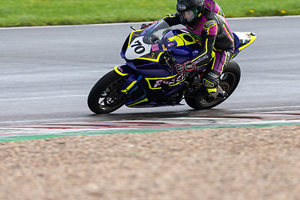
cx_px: 161
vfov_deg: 1.2
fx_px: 9924
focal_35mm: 1190
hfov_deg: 1.7
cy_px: 112
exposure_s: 1/500
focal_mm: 600
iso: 80
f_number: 4
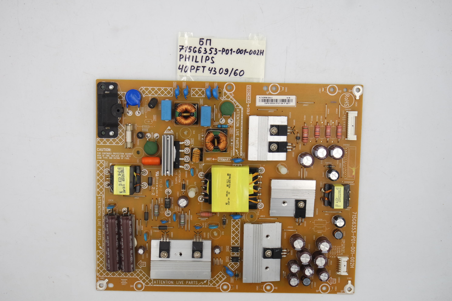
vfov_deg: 31.2
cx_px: 226
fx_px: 540
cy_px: 150
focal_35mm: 43
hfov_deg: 45.4
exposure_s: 1/100
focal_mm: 16
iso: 160
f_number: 4.5
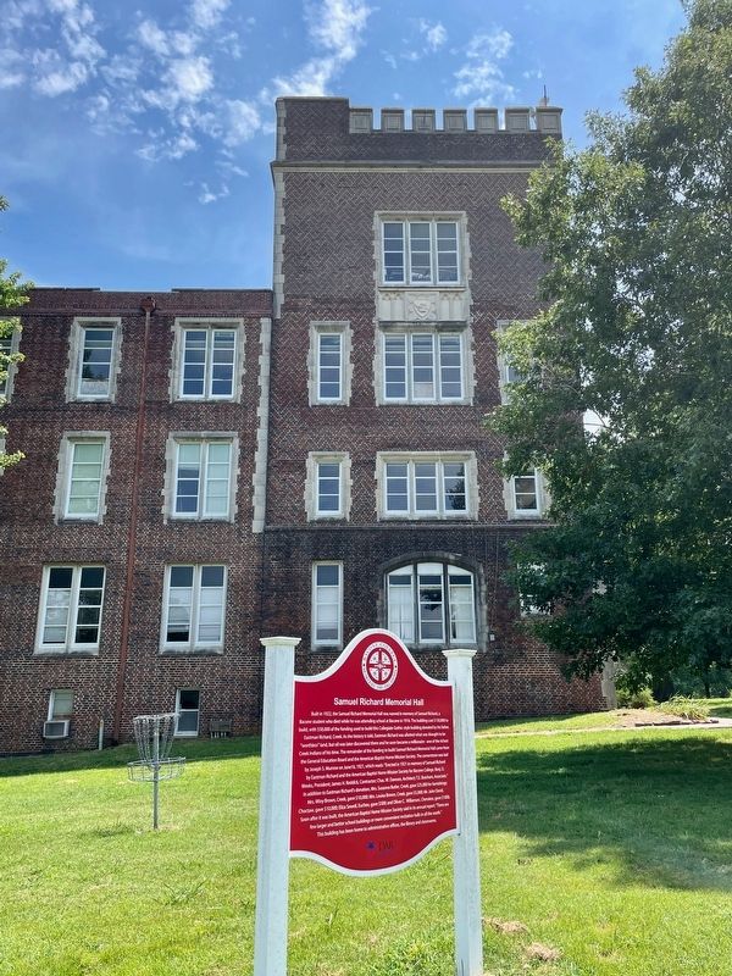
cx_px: 366
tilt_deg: +16.5
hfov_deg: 53.1
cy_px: 488
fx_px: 733
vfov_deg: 67.3
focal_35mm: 26
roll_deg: -1.3
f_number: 1.6
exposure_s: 1/1575
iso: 32
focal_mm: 4.2
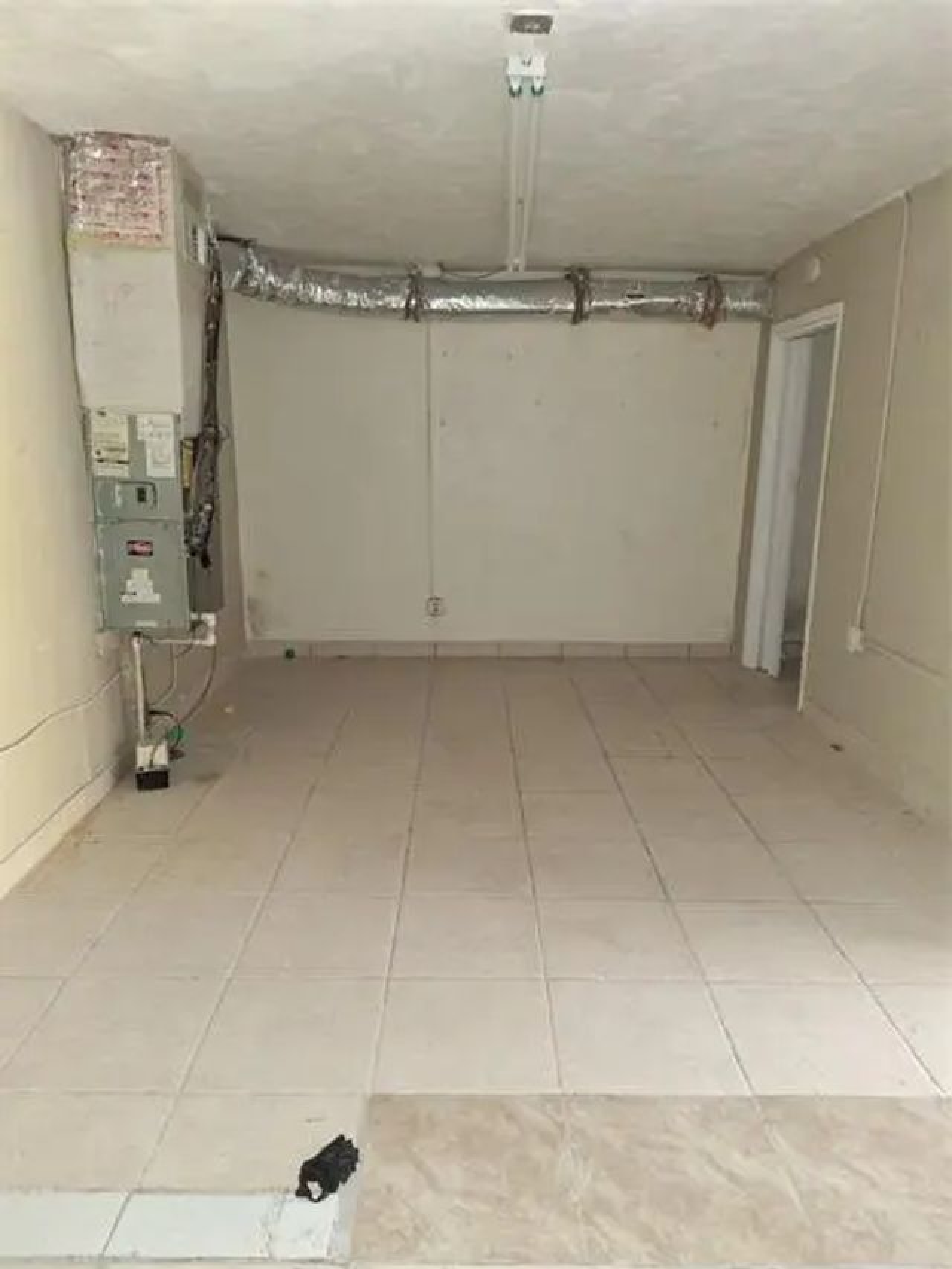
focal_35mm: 23
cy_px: 634
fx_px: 843
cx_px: 476
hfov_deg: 58.9
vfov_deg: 73.9
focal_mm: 5.54
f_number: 1.8
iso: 25
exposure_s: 1/20
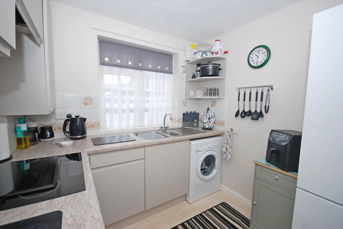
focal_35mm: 15
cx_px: 172
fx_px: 143
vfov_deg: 77.5
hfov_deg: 100.3
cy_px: 114
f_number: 4
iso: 200
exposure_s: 1/60
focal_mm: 10
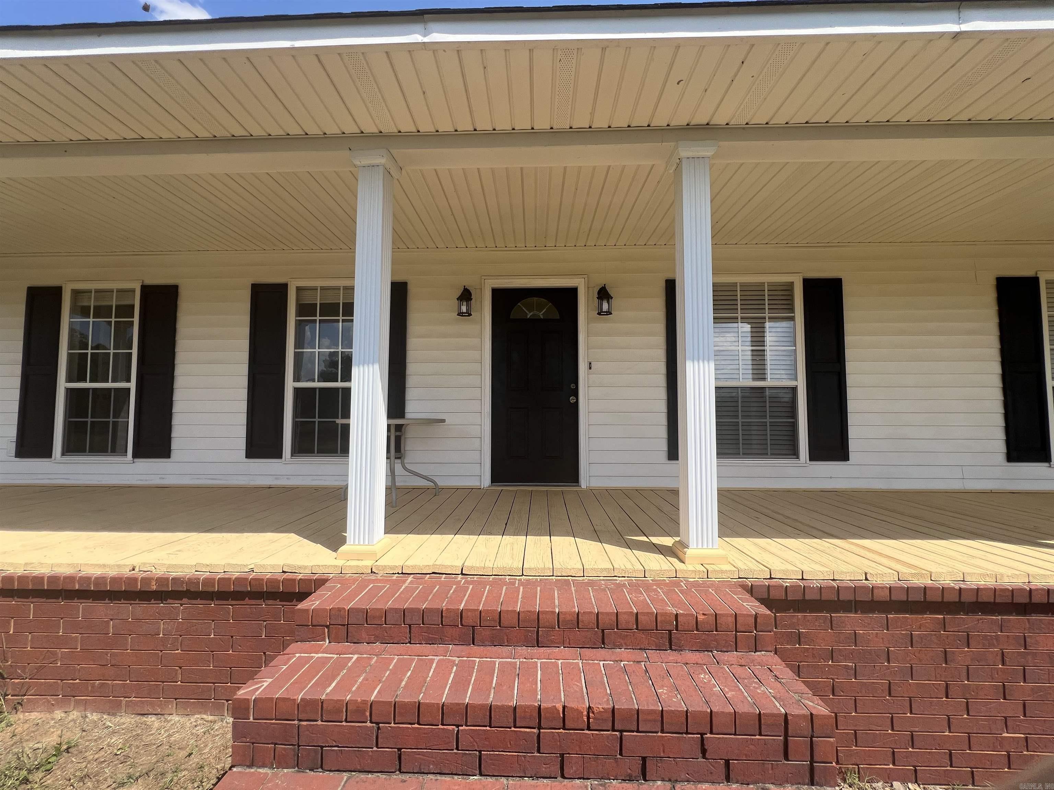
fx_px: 396
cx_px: 527
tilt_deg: +2.7
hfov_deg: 106.2
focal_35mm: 13
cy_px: 395
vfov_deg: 89.9
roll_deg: -0.4
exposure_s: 1/1376
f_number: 1.8
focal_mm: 1.57
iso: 32
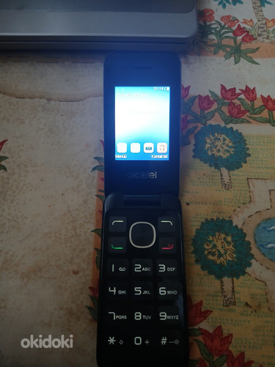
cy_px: 184
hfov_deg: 53.1
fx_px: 275
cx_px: 138
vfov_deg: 67.3
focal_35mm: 26
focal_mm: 3.98
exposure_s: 1/33.3
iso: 320
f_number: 1.8
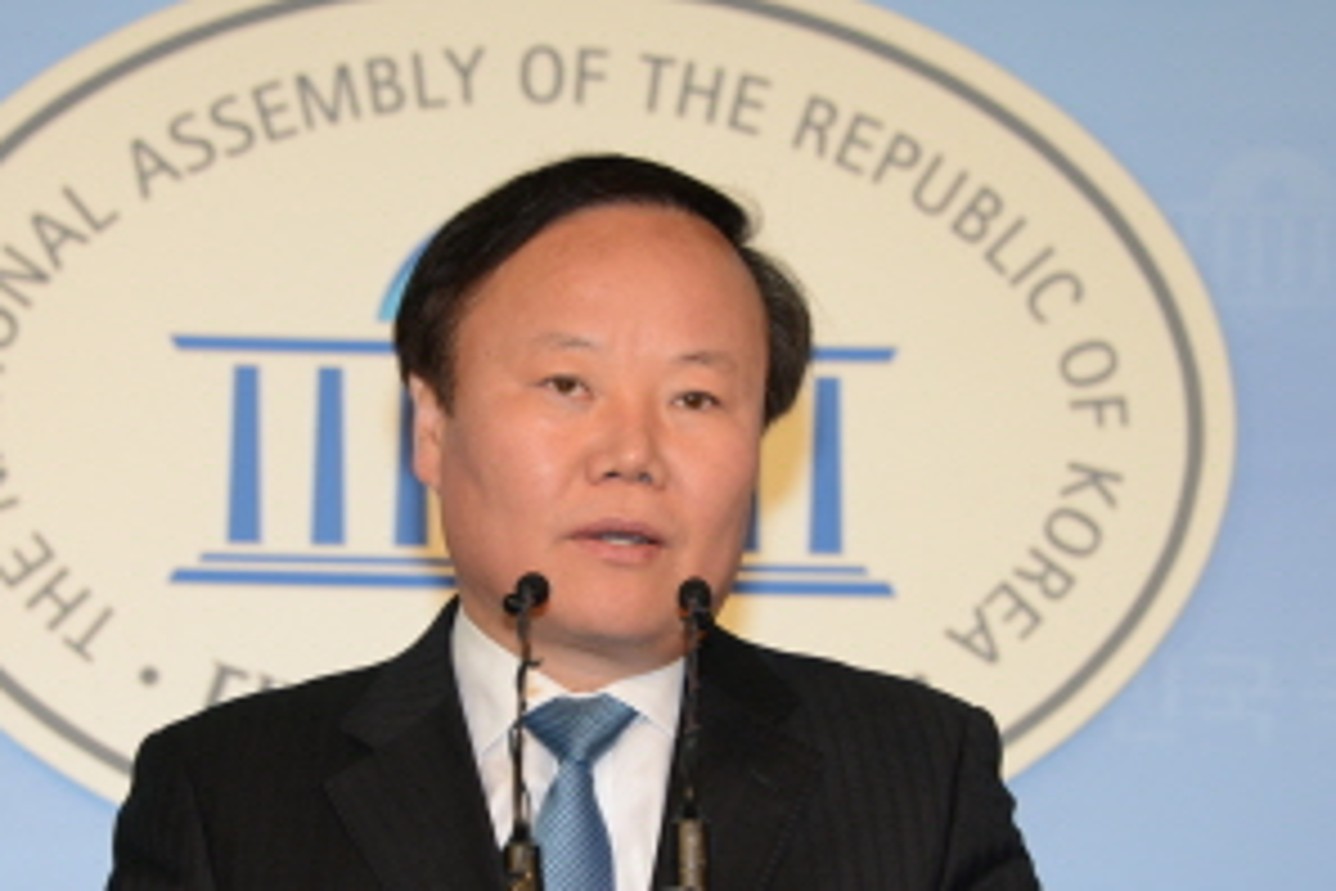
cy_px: 637
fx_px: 8424
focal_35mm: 227
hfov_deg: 9.1
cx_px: 607
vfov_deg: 6.0
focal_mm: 135
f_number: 6.3
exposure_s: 1/60
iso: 640
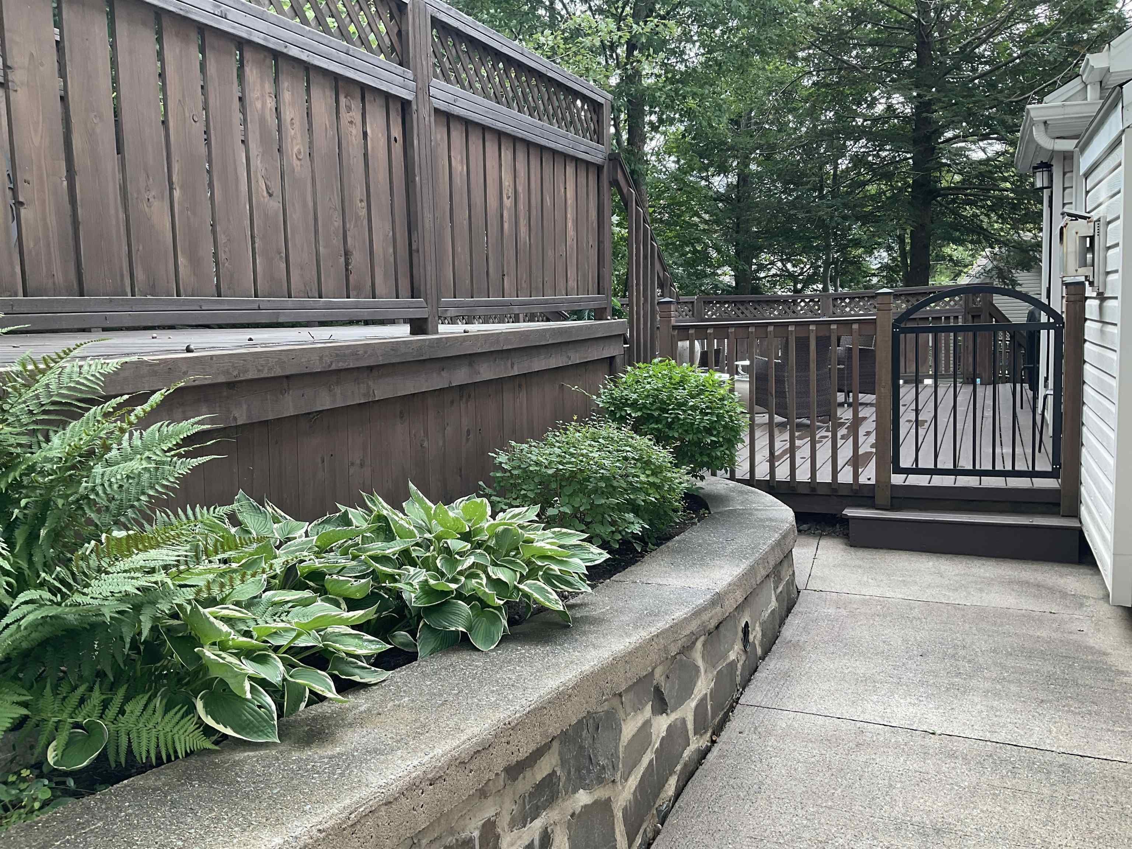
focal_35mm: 29
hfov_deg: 61.7
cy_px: 424
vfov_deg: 48.2
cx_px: 566
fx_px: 948
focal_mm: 3
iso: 16
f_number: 1.8
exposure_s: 1/116
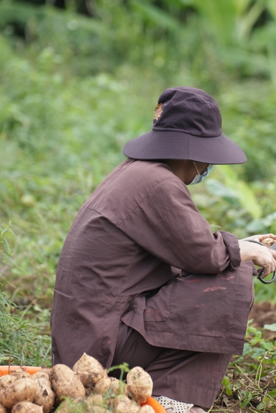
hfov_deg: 6.0
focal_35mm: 228
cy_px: 185
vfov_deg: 9.0
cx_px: 193
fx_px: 2619
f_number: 3.2
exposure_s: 1/1000
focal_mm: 150
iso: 400
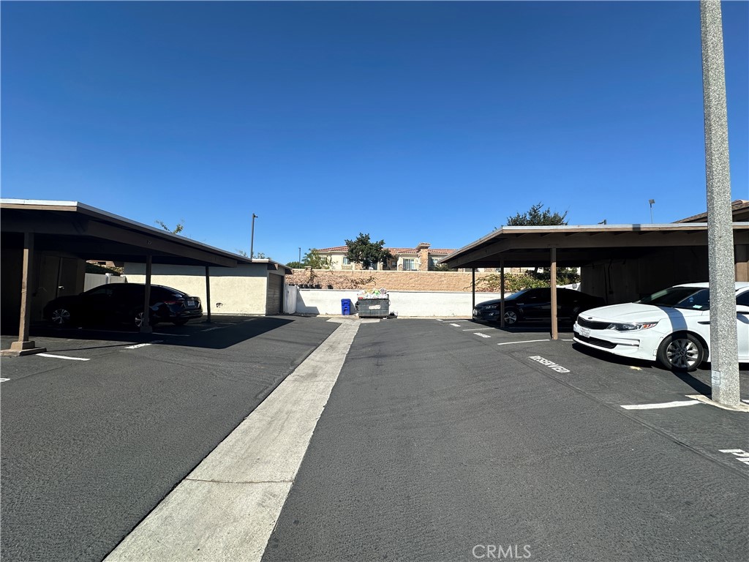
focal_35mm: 14
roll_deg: -1.5
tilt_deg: +3.3
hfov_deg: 102.1
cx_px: 374
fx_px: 303
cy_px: 281
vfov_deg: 85.7
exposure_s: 1/2304
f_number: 2.2
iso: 50
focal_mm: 2.22
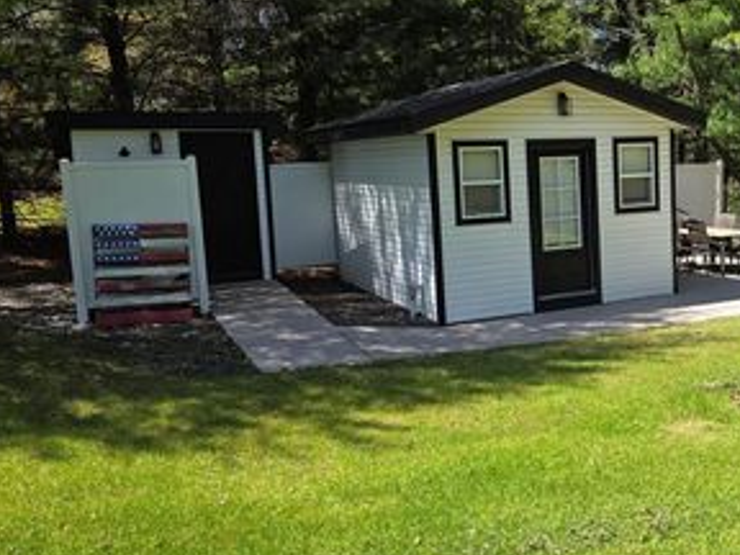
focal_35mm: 40
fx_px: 855
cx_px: 591
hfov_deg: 44.5
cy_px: 248
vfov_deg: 35.9
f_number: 1.7
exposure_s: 1/2551
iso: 80
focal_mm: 6.3
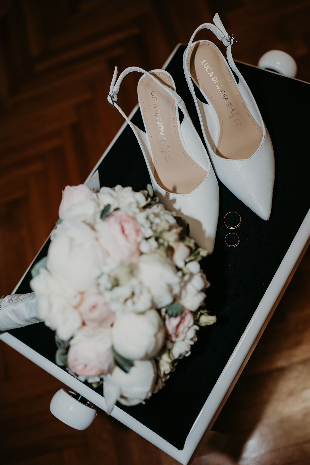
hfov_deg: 37.9
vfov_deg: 54.4
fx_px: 452
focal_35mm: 35
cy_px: 232
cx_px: 155
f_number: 2
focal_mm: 35
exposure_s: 1/160
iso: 200
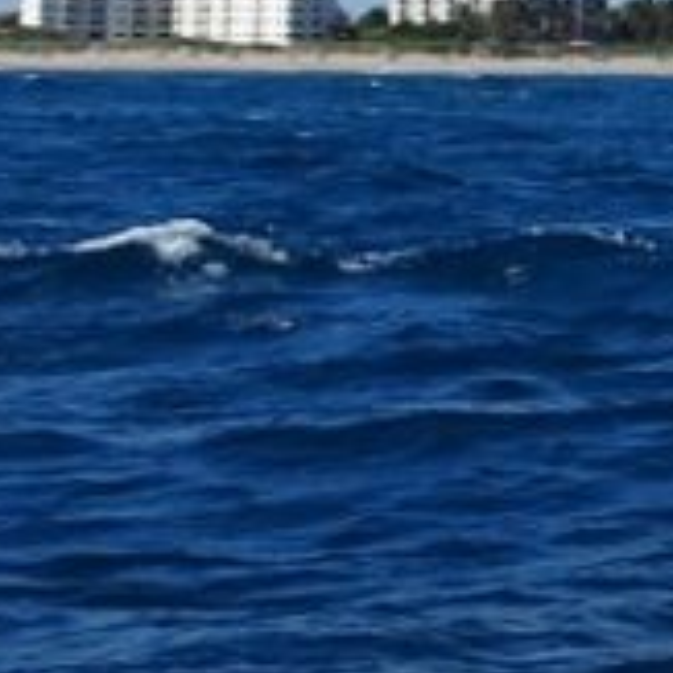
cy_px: -134
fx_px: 3343
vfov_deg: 11.3
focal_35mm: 152
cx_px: 2060
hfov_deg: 9.1
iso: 80
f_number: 3.5
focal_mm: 4.1
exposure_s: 1/1250
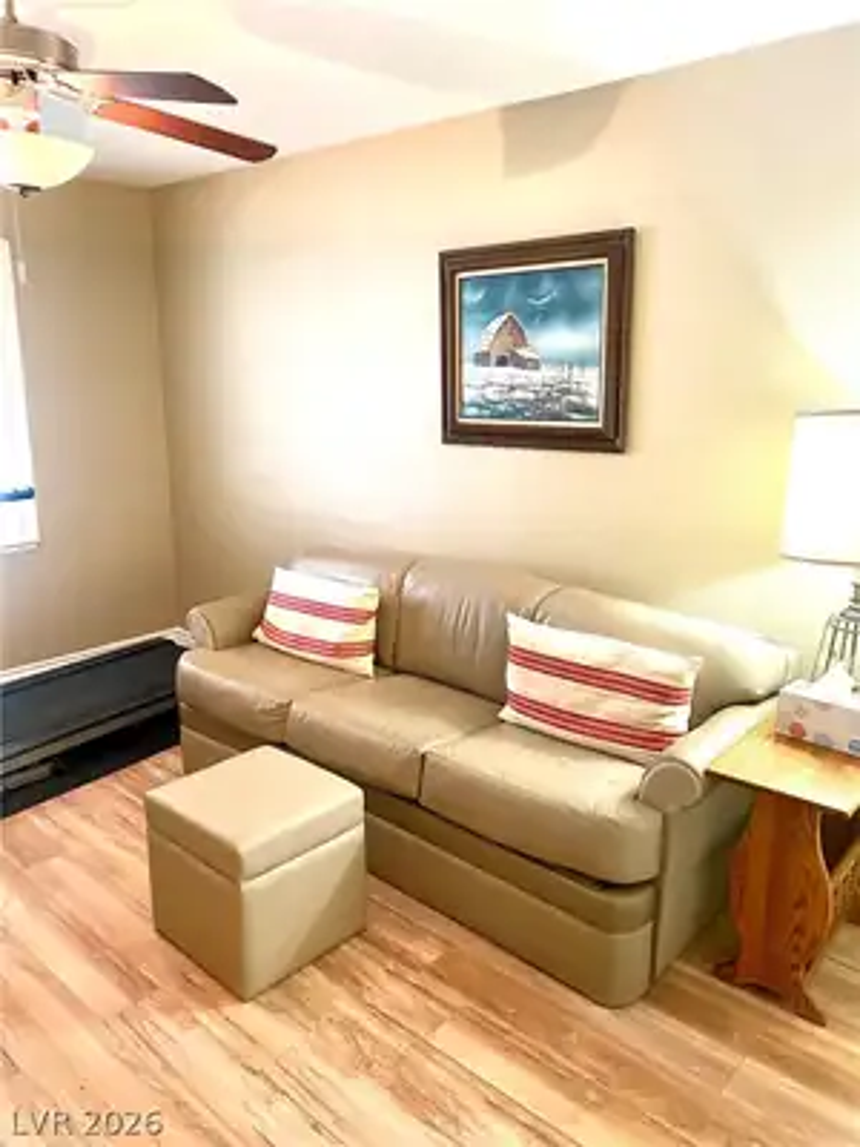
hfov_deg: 53.1
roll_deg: -0.6
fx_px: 861
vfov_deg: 67.3
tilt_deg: -12.5
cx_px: 430
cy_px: 574
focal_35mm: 26
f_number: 1.8
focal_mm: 4.25
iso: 400
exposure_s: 1/60
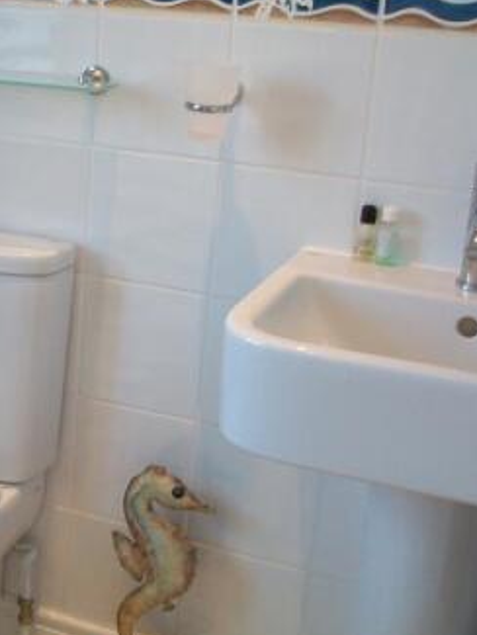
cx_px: -9
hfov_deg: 23.0
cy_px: 216
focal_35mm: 61
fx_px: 1120
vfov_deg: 31.4
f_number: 2.8
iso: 120
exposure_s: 1/40
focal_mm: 5.7
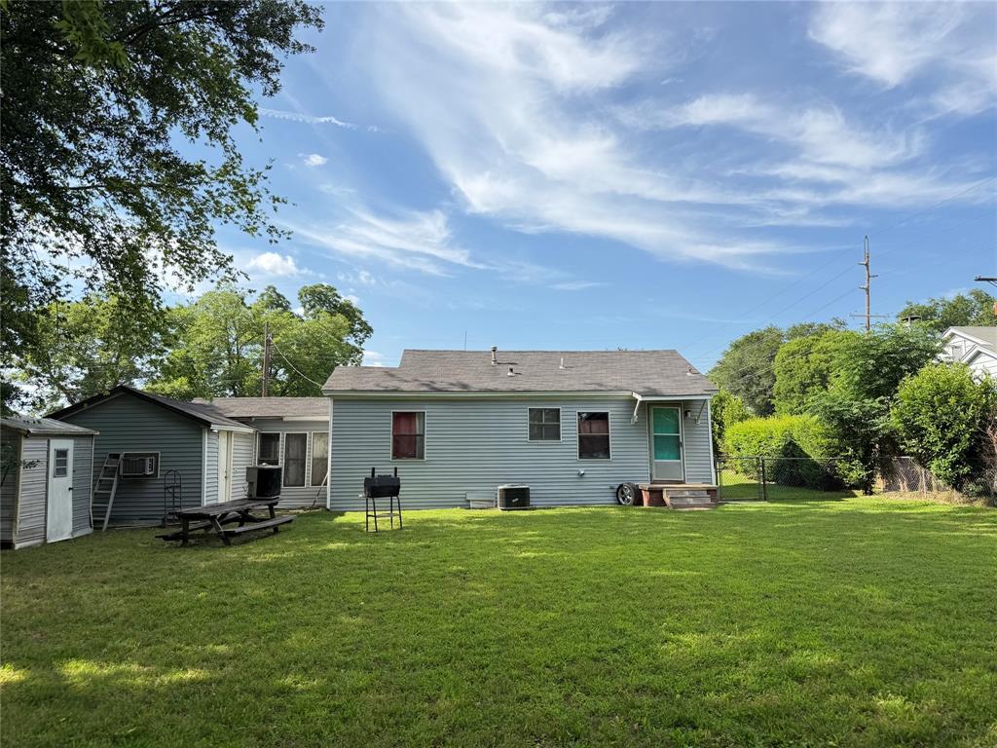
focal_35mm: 24
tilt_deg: +7.1
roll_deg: +1.0
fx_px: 691
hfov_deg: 71.6
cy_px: 374
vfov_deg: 56.8
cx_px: 498
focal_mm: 6.76
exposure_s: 1/2169
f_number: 1.78
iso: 80
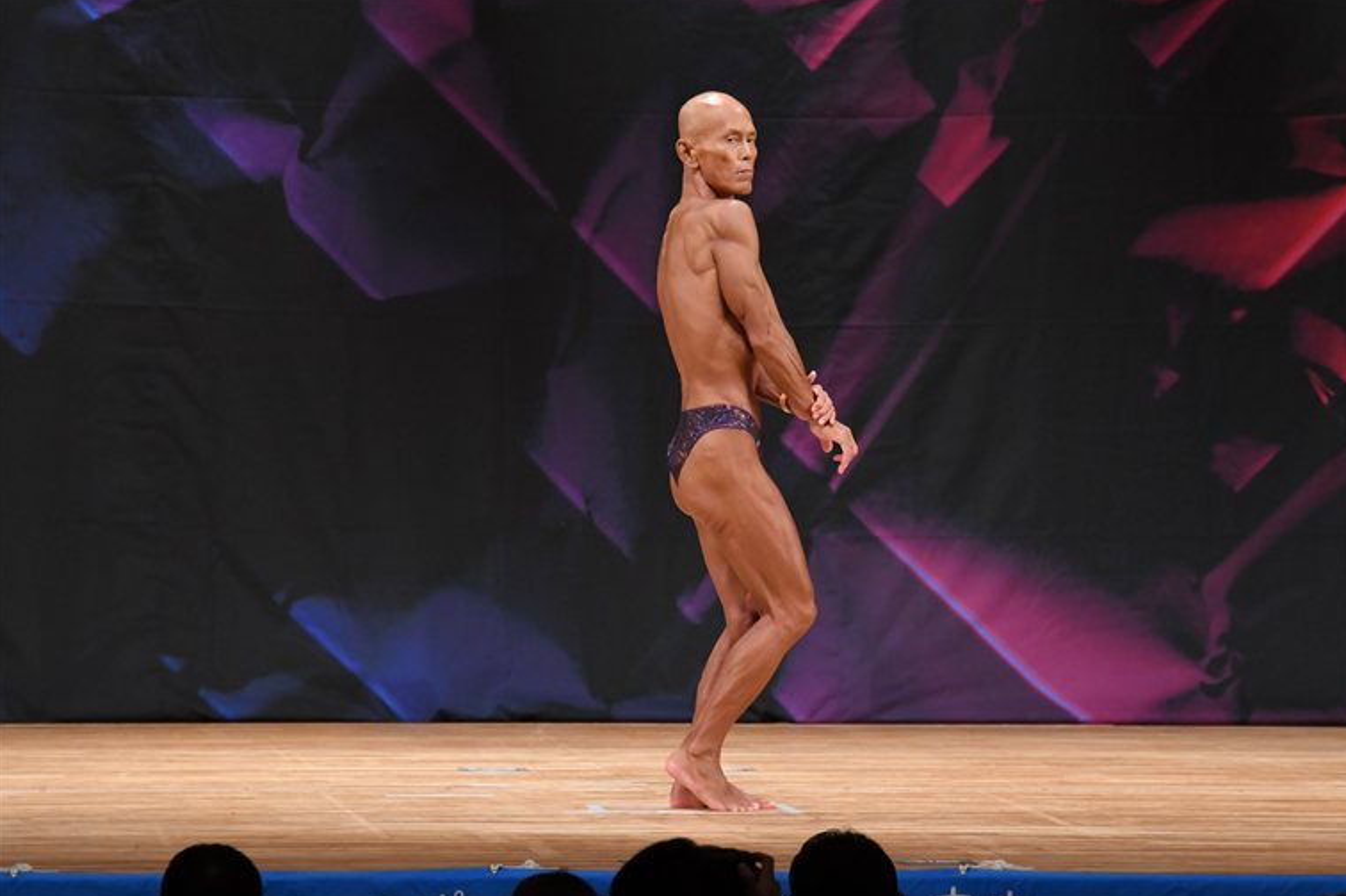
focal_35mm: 246
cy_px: 454
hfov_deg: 8.4
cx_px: 688
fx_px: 9191
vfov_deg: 5.6
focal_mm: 160
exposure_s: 1/400
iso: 3200
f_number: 5.6
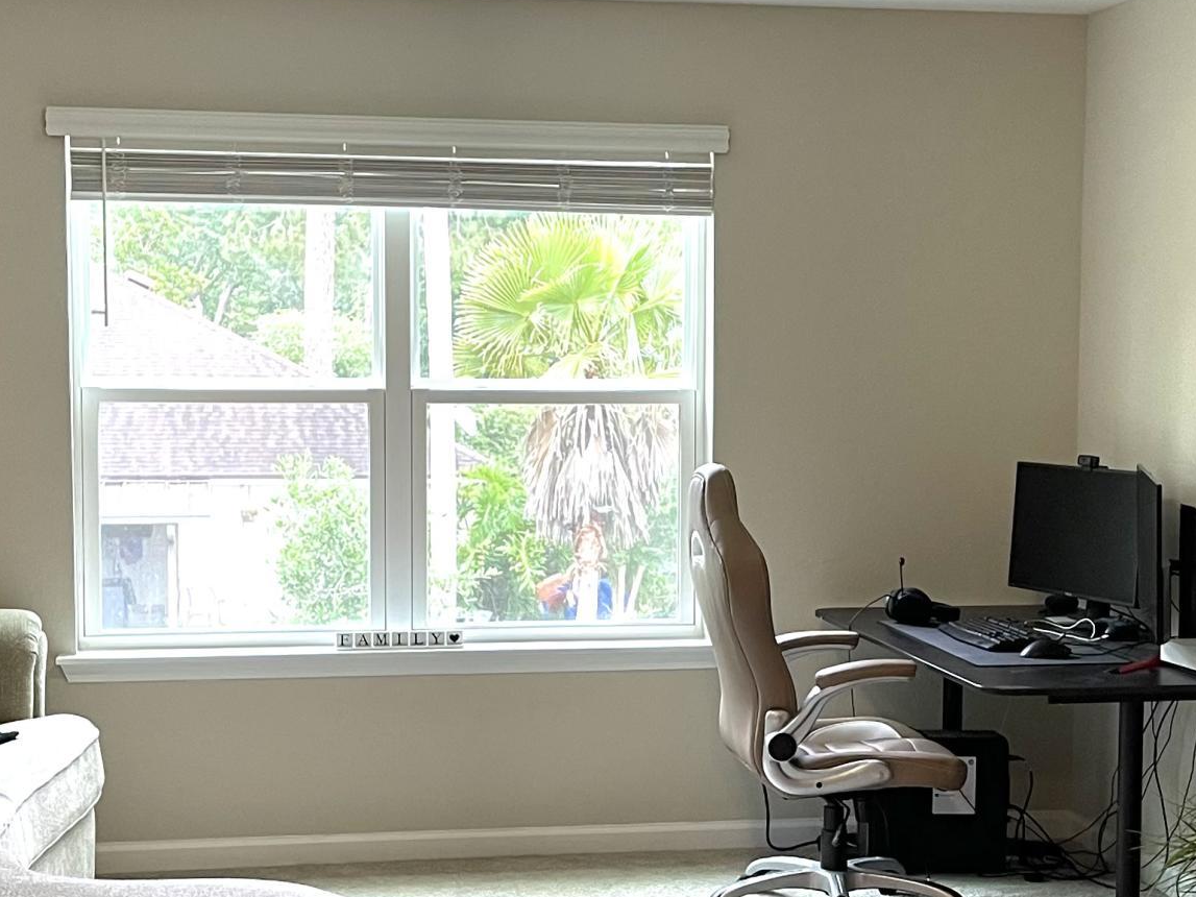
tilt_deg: -5.2
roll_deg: +0.1
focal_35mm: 68
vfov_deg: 21.6
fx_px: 2349
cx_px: 661
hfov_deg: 28.5
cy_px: 542
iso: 100
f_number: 1.6
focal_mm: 5.1
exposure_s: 1/60
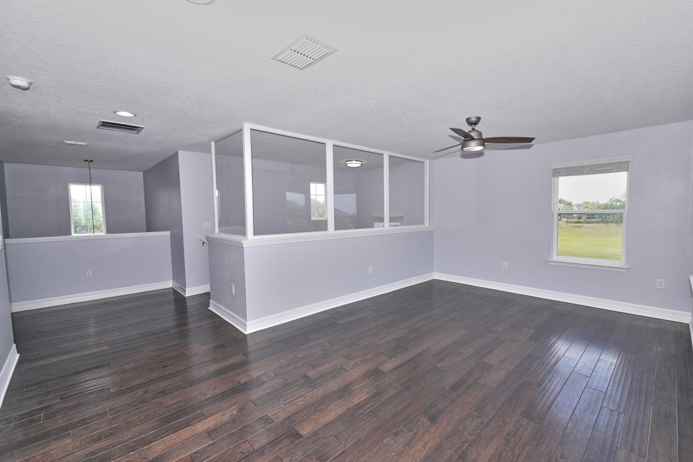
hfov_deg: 100.3
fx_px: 289
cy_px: 230
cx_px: 368
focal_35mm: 15
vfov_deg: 77.3
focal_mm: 14
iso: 160
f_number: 4
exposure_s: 1/200
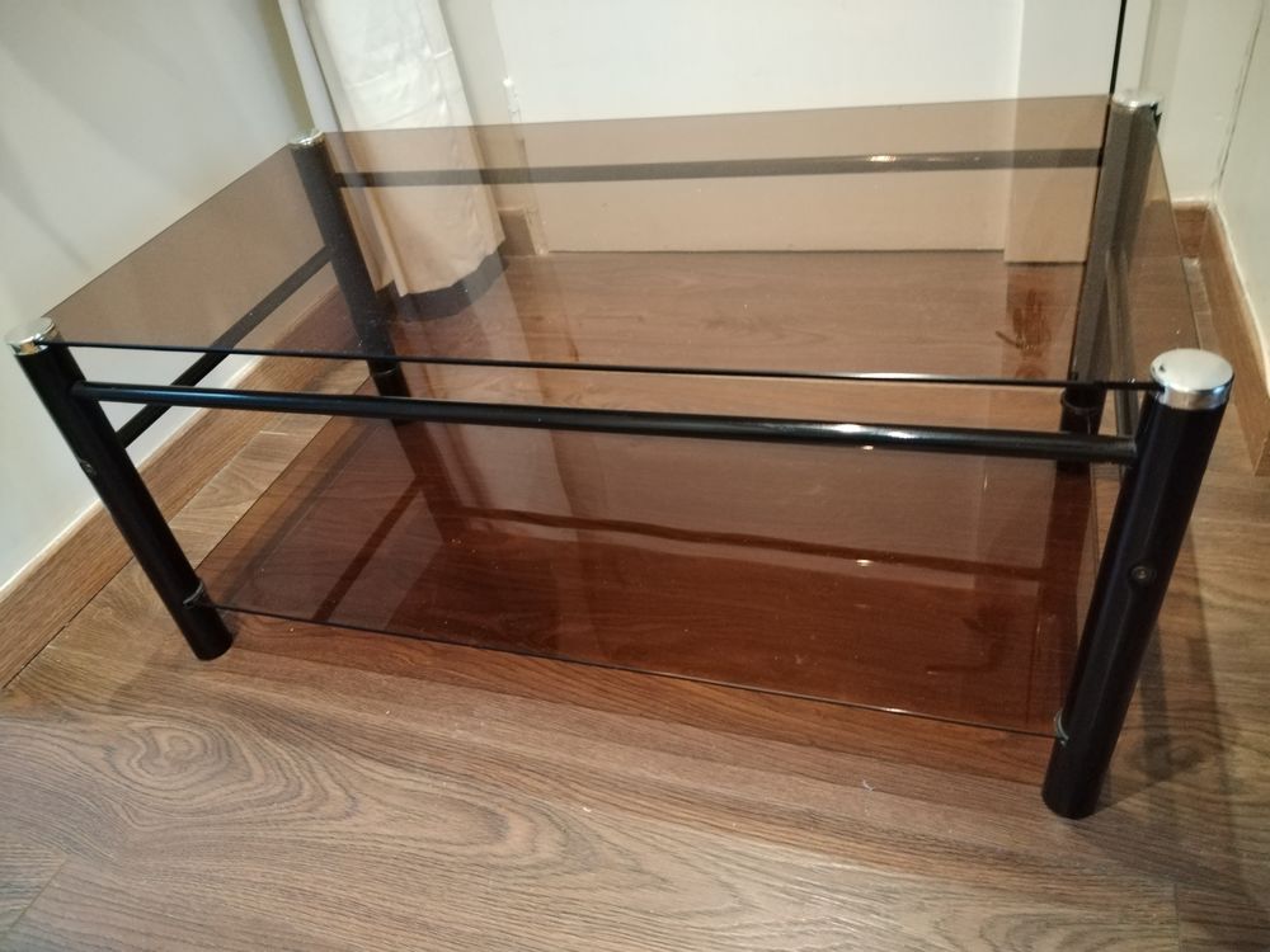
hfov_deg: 67.3
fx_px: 954
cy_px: 476
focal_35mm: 26
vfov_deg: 53.1
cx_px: 635
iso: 899
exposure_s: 1/25
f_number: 1.8
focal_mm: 4.25
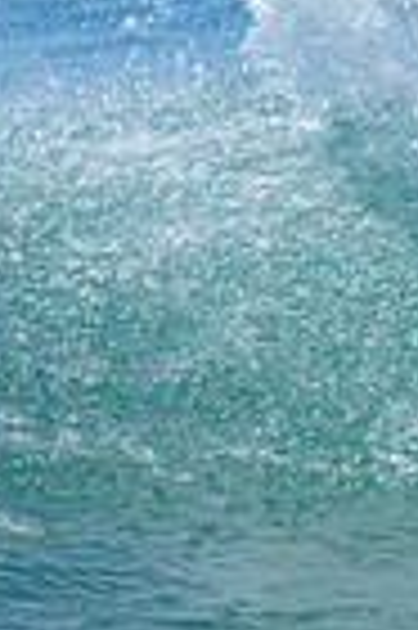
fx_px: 79646
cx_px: 835
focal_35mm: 4562
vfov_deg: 0.5
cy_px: -46
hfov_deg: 0.3
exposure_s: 1/3200
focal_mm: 800
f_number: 6.3
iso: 280
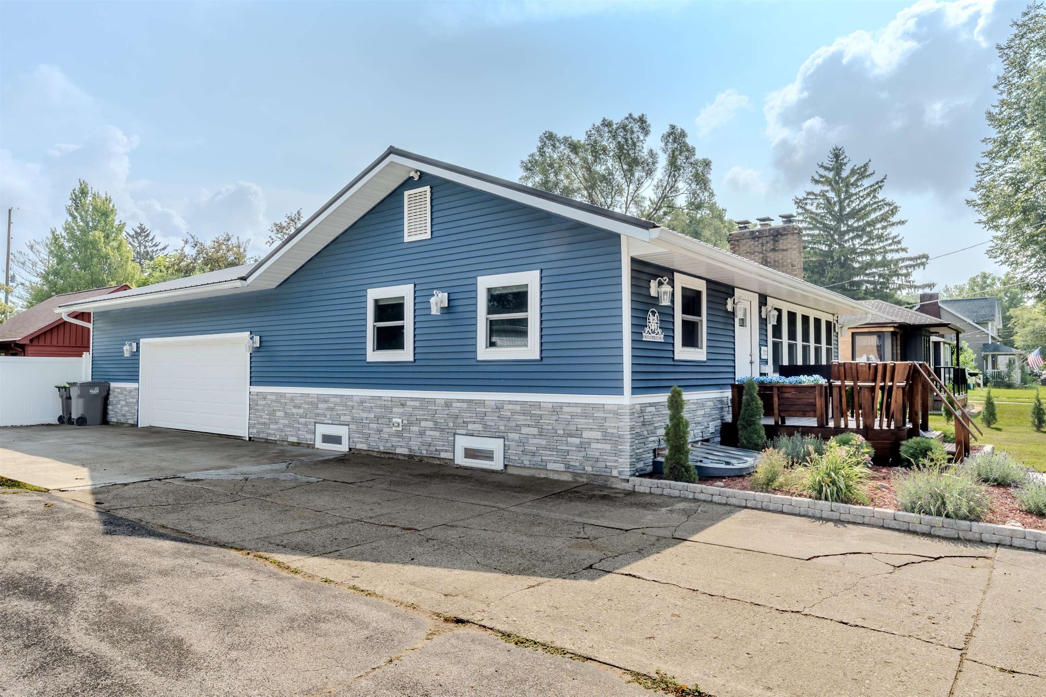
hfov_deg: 81.2
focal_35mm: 21
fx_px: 610
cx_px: 523
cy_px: 348
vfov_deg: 59.5
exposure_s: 1/640
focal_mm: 14
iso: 100
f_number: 9
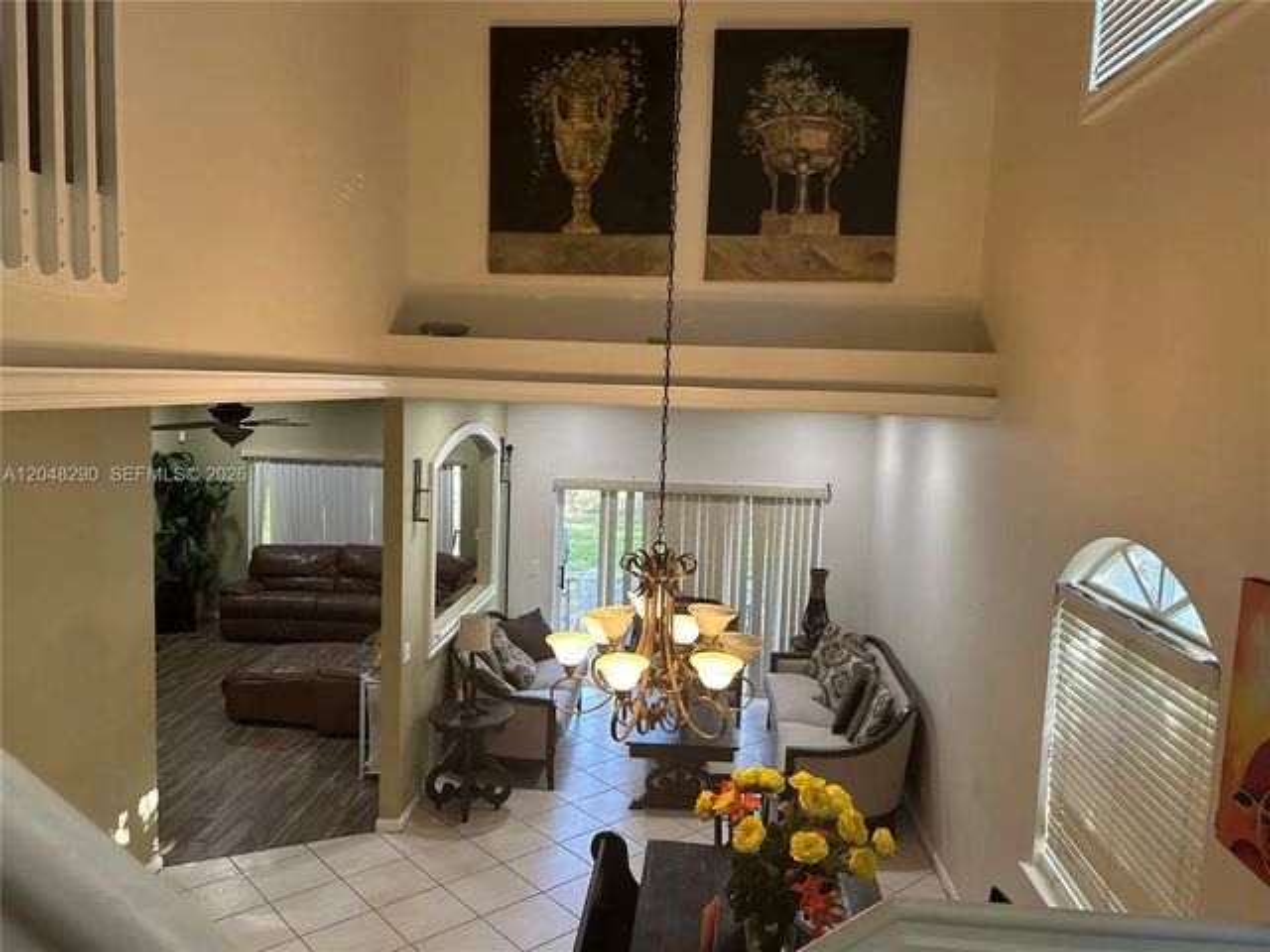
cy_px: 476
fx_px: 954
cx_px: 635
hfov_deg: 67.3
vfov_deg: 53.1
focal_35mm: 26
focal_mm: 5.7
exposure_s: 1/60
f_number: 1.5
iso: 100
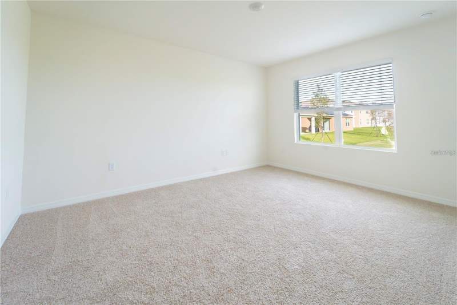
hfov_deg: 104.3
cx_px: 228
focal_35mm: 14
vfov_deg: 81.2
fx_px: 178
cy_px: 152
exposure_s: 1/320
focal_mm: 14
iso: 640
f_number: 8
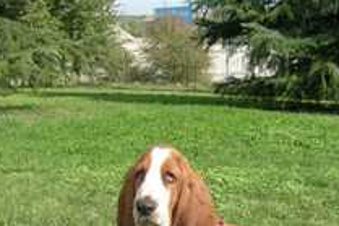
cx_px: 196
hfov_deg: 32.8
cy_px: 211
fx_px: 574
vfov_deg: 21.6
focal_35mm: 61
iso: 50
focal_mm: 5.4
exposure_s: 1/282
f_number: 4.8
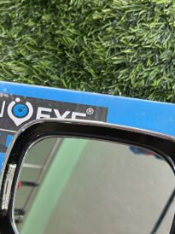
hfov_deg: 18.9
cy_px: 209
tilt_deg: -73.4
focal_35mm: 76
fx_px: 513
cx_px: 5
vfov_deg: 24.9
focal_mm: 5.1
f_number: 1.6
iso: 80
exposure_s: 1/50
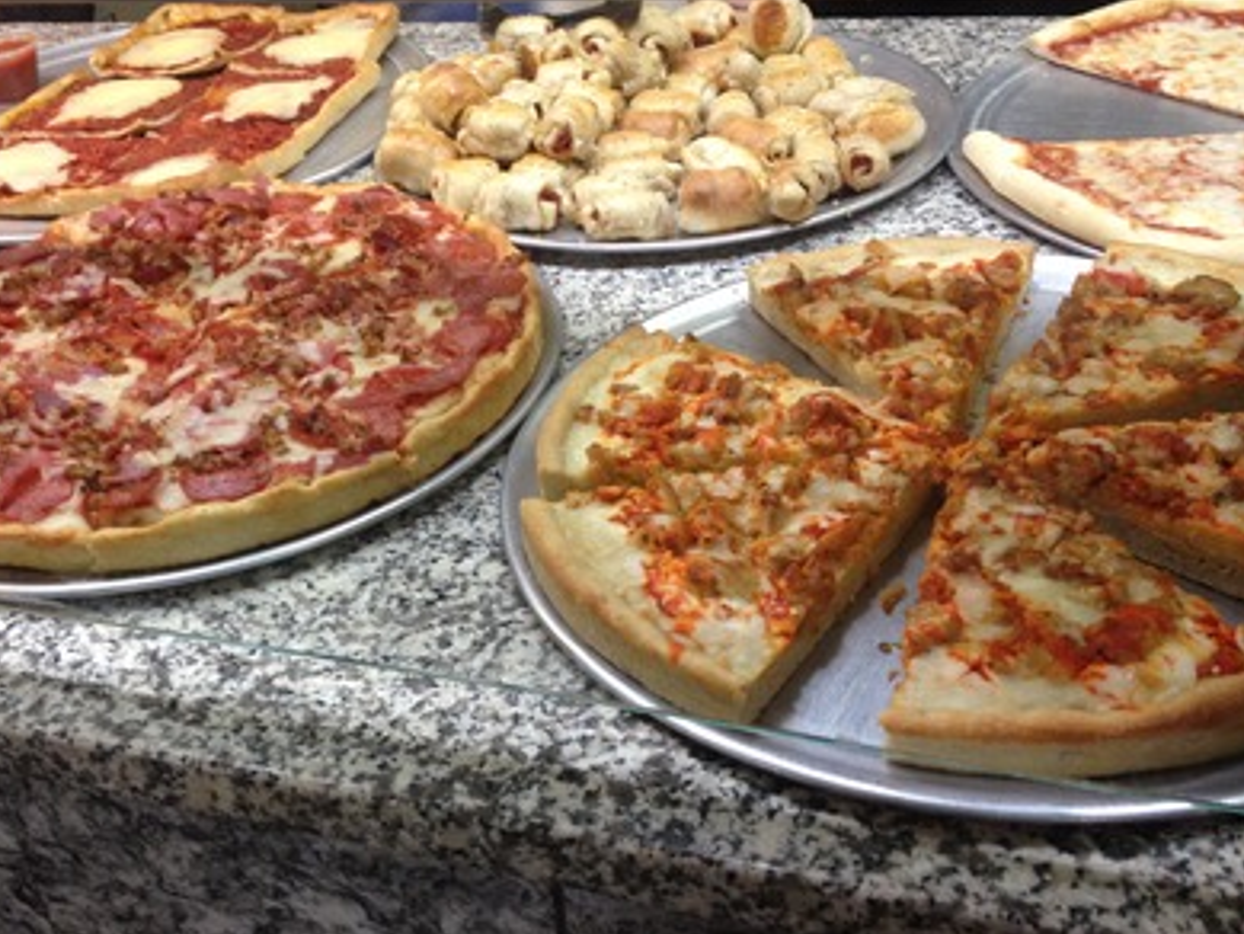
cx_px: 451
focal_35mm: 45
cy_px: 424
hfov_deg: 41.7
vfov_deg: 32.2
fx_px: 1618
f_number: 2.4
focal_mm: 4.28
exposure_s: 1/20
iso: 100
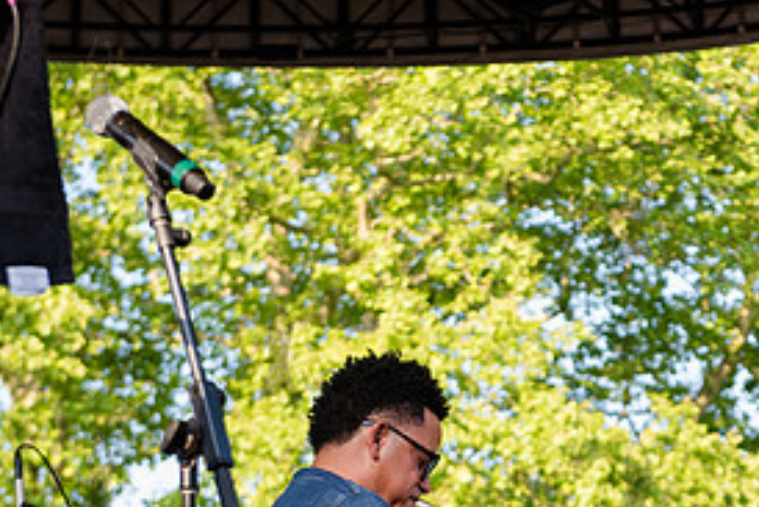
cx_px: 634
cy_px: 481
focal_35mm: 148
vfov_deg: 9.2
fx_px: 3122
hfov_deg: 13.8
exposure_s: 1/640
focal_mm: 70
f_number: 4.5
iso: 800
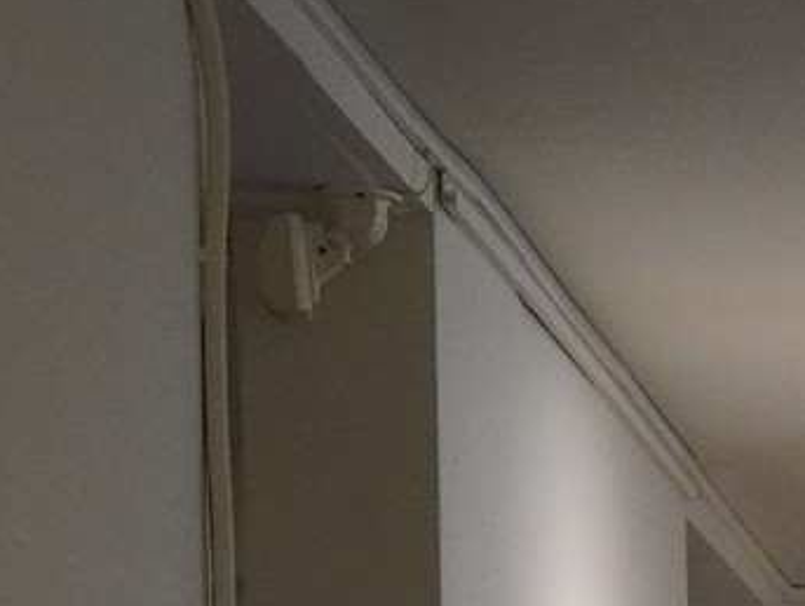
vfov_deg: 7.2
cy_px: 1402
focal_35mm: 196
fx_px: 4563
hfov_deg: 9.6
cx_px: 1476
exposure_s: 1/100
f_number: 11
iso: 6400
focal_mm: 35
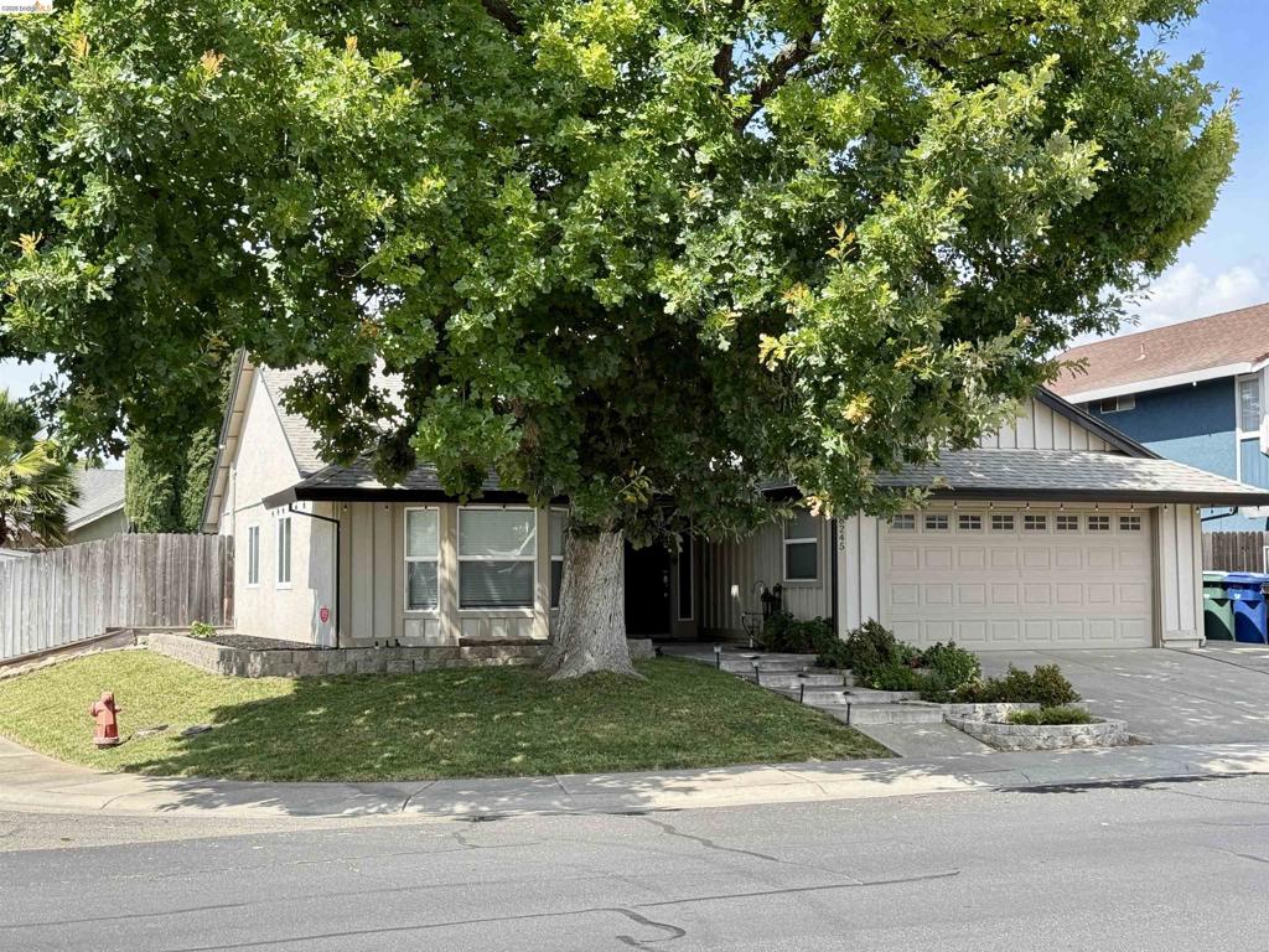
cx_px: 634
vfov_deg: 30.3
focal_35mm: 48
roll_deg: +0.3
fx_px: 1760
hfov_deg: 39.7
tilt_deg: +4.3
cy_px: 476
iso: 100
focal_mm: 6.76
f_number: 1.78
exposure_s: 1/1185
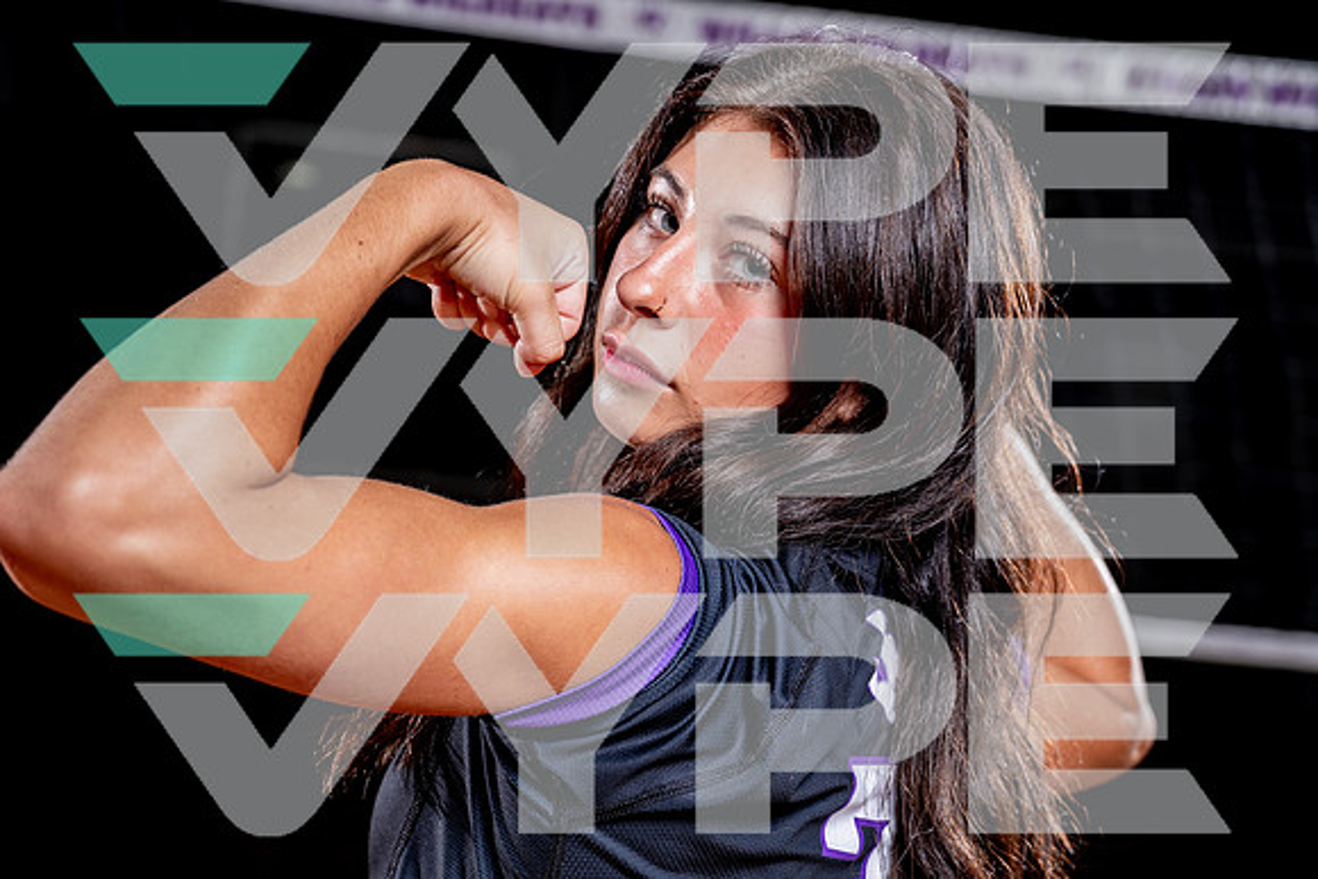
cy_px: 440
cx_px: 659
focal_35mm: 70
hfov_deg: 29.0
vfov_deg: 19.6
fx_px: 2549
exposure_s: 1/250
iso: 100
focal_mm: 63
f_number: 4
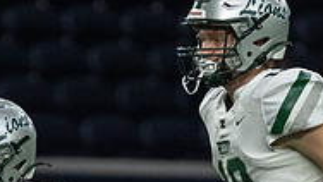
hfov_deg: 2.1
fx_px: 8904
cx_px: -6
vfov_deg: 1.2
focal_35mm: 1039
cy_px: 362
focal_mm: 200
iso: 4000
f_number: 2.8
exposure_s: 1/1250
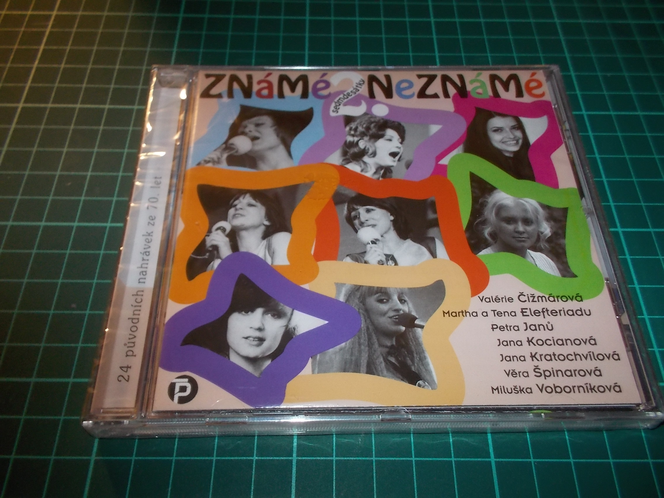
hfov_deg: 61.7
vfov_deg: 48.2
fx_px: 556
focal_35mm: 29
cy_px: 249
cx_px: 332
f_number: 3.3
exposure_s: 1/30
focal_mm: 4.1
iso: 200
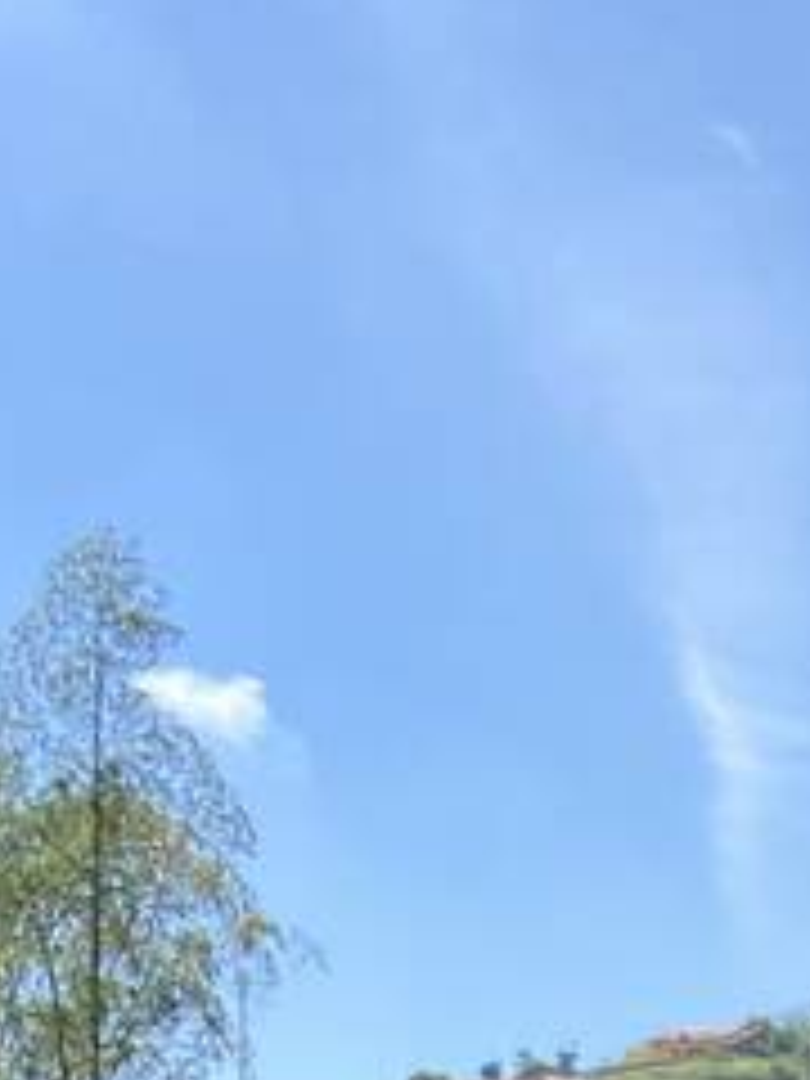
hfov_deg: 12.3
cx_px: 1080
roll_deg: -3.2
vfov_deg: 13.6
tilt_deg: -10.4
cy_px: 2336
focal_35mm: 117
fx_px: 3650
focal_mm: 4.25
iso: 32
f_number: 1.8
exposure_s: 1/1218
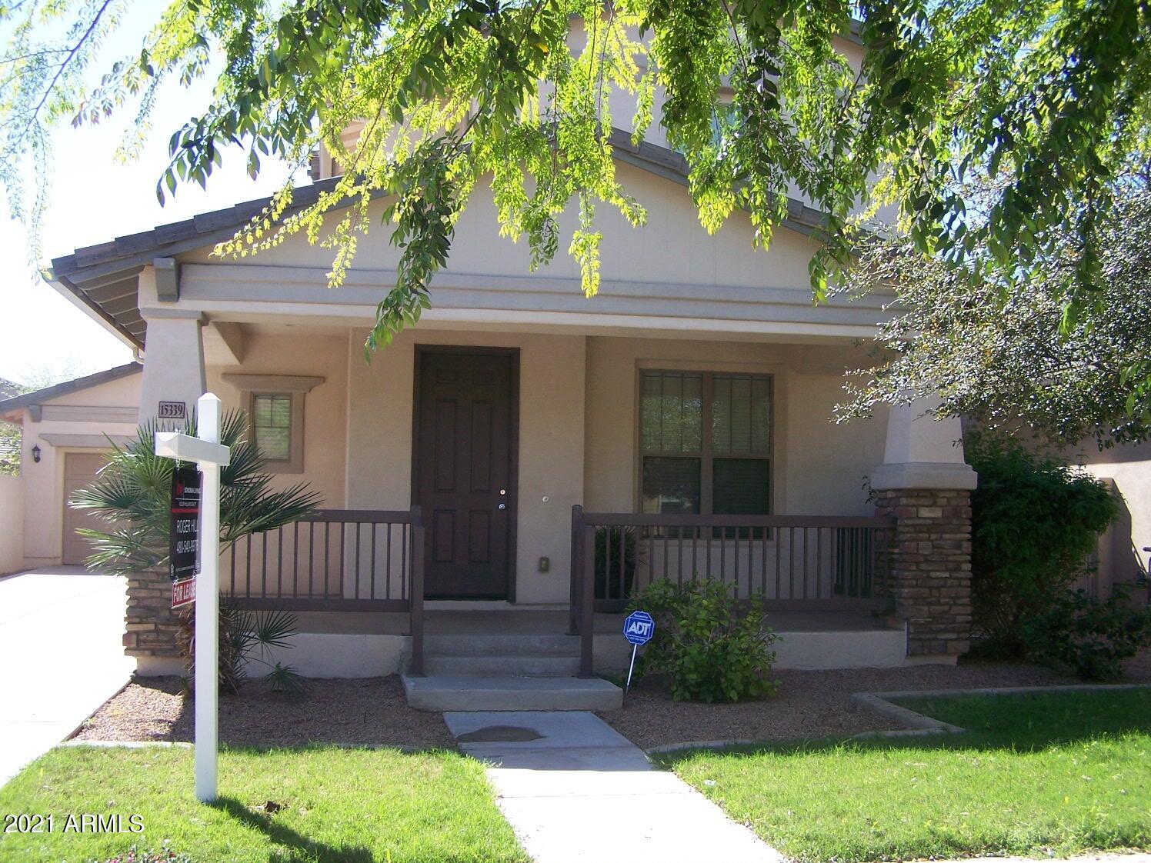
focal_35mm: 38
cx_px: 576
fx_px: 1264
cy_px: 432
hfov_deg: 49.0
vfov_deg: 37.7
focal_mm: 6.3
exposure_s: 1/500
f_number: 2.8
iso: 80
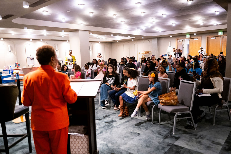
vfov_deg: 46.4
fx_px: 180
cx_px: 116
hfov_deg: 65.5
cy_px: 77
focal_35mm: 28
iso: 2500
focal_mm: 28
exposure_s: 1/100
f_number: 2.8
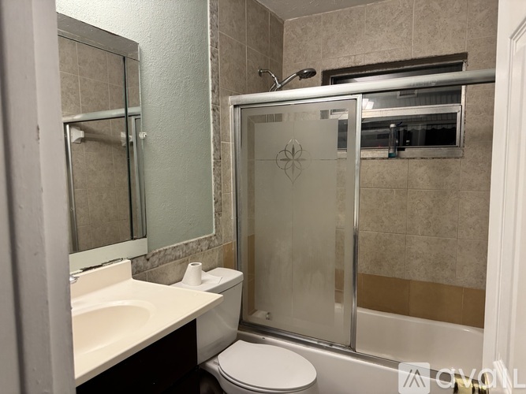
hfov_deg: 71.6
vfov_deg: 56.8
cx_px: 263
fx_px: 365
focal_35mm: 24
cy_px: 197
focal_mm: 6.76
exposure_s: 1/60
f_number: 1.78
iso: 320
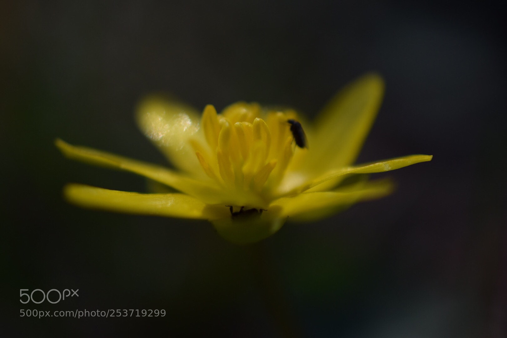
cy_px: 169
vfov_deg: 22.6
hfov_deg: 33.4
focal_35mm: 60
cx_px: 254
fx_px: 845
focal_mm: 40
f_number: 3.8
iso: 100
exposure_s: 1/1600
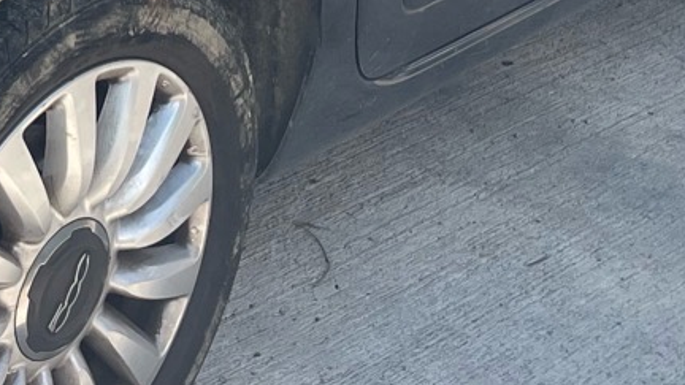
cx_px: -94
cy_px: -375
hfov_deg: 17.5
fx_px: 2143
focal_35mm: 118
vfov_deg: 9.6
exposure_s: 1/1453
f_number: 1.6
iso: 32
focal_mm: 4.2
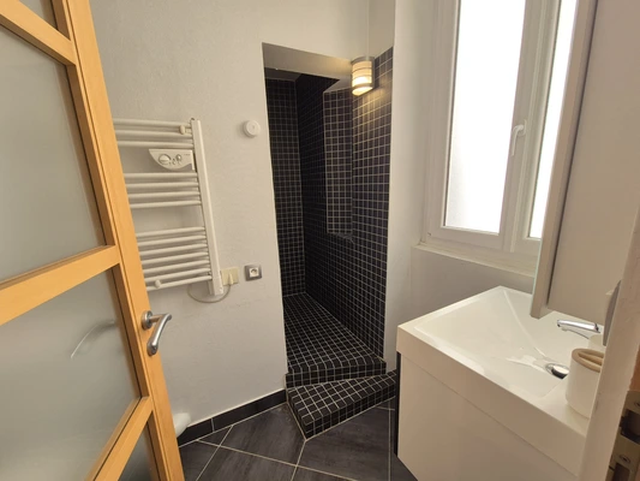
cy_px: 240
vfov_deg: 89.9
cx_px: 320
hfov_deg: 106.2
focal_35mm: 13
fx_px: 240
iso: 64
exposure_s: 1/50
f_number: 2.2
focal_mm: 2.2
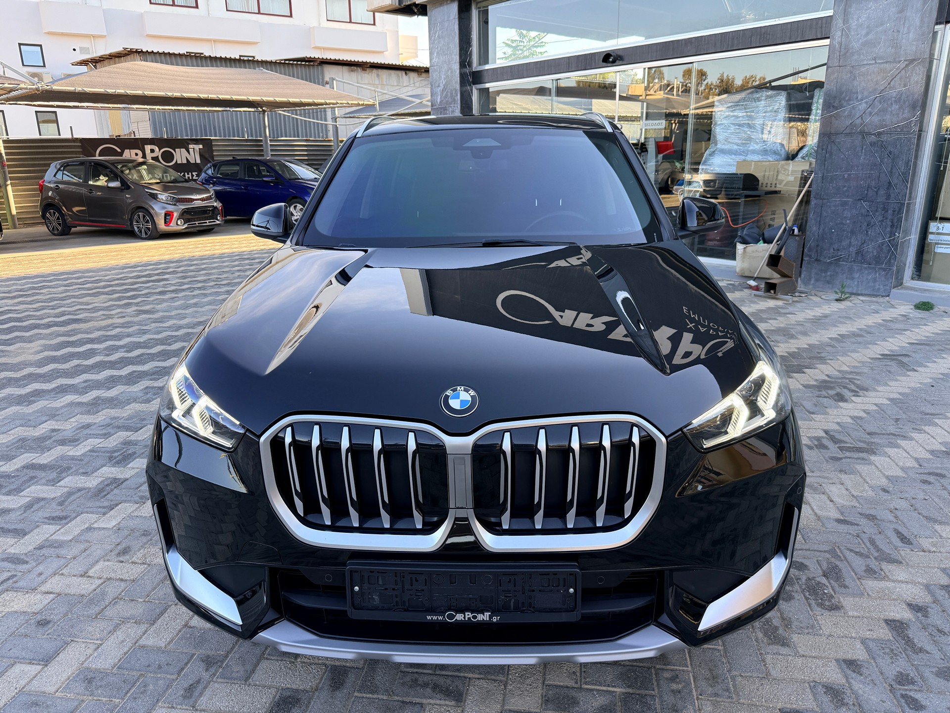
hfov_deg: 71.6
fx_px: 659
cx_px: 475
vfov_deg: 56.8
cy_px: 356
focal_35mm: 24
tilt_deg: -16.4
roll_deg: +1.0
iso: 100
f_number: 1.78
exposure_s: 1/414
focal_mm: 6.76
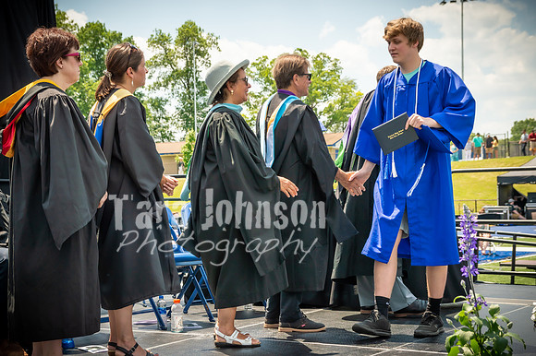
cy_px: 178
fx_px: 893
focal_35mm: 60
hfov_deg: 33.4
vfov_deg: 22.6
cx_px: 268
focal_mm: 40
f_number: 7.1
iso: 200
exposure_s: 1/800
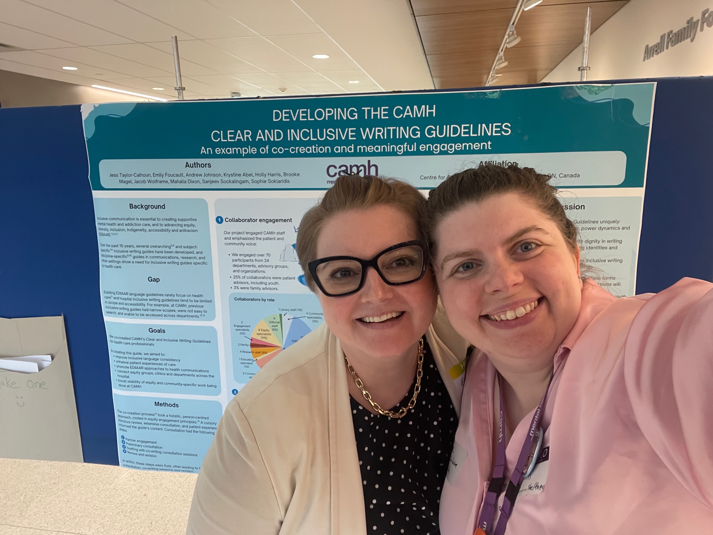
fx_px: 474
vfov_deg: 58.9
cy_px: 268
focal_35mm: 23
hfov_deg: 73.9
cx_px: 356
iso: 250
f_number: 2.2
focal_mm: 2.71
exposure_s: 1/60
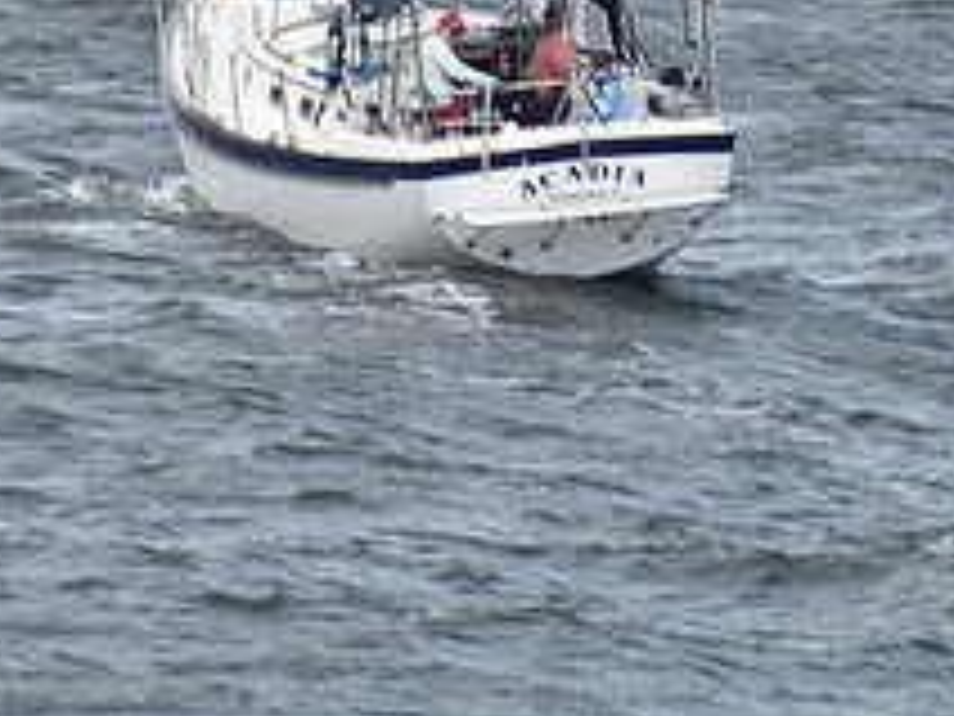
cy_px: -581
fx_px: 20100
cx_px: 511
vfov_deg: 2.0
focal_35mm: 729
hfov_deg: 2.7
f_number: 9.5
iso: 400
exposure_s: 1/1000
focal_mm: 185
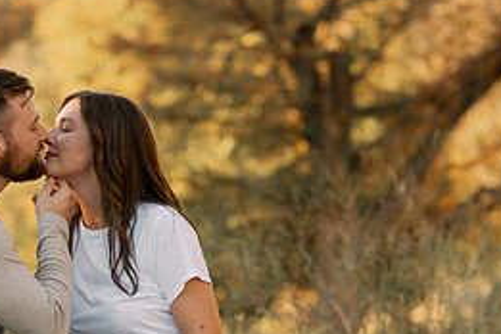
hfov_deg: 10.9
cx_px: 253
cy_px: 316
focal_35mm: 189
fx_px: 2630
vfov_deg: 7.2
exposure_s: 1/250
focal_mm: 85
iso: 80
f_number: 2.8
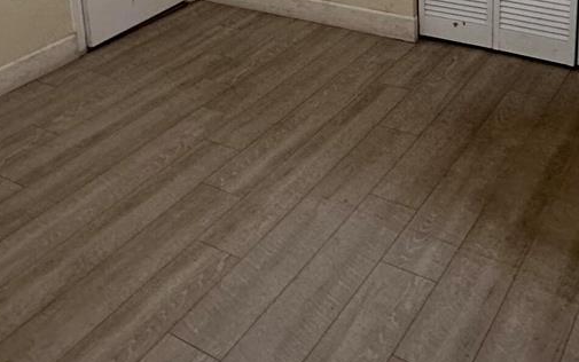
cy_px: -90
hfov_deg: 42.6
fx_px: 742
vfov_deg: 24.4
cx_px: 285
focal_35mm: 47
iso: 320
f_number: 2.2
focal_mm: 2.22
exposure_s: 1/120
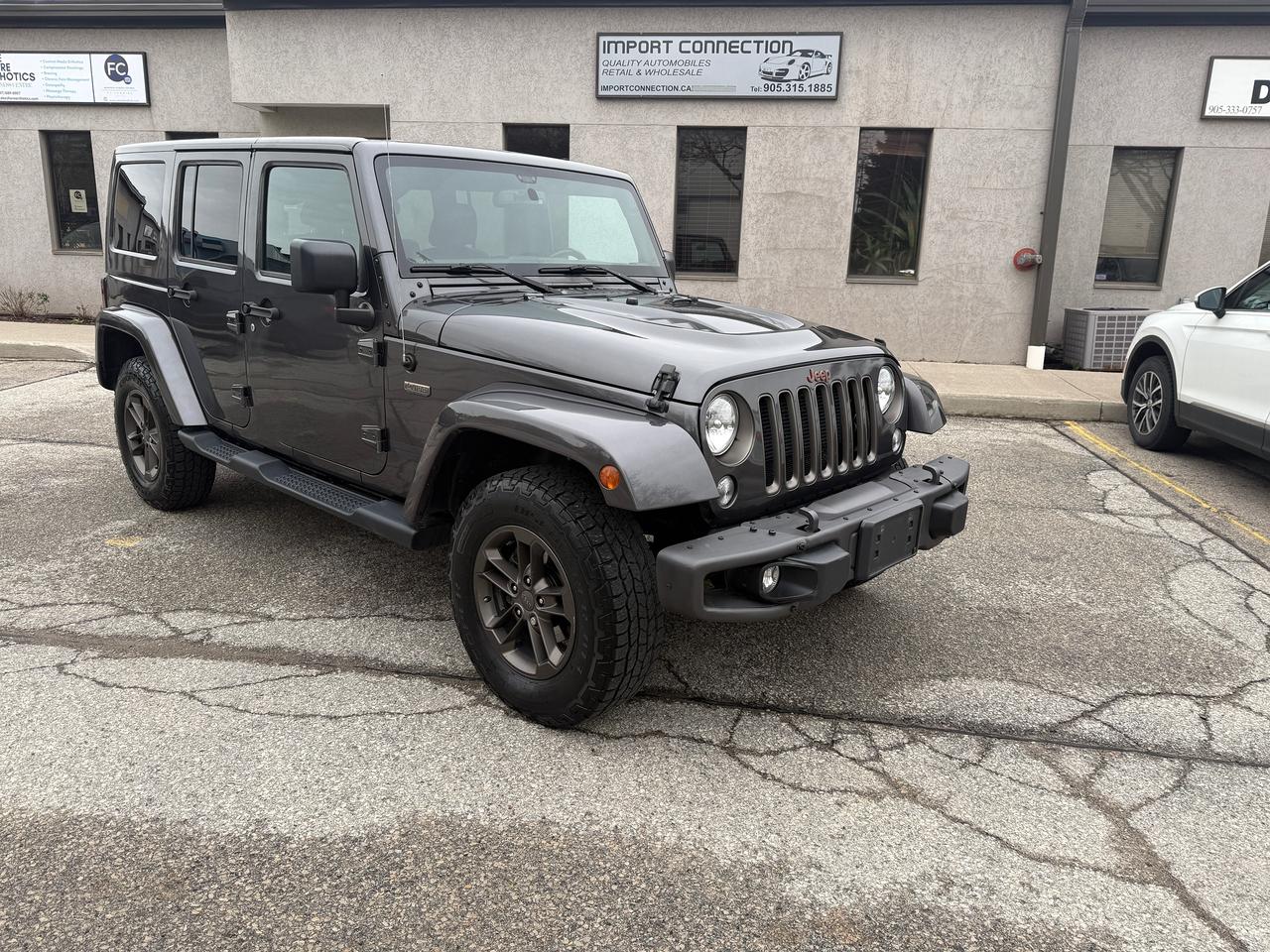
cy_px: 476
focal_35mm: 24
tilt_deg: -13.8
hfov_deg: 71.6
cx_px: 635
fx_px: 881
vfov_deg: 56.8
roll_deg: -2.1
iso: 80
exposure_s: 1/521
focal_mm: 6.76
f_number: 1.78
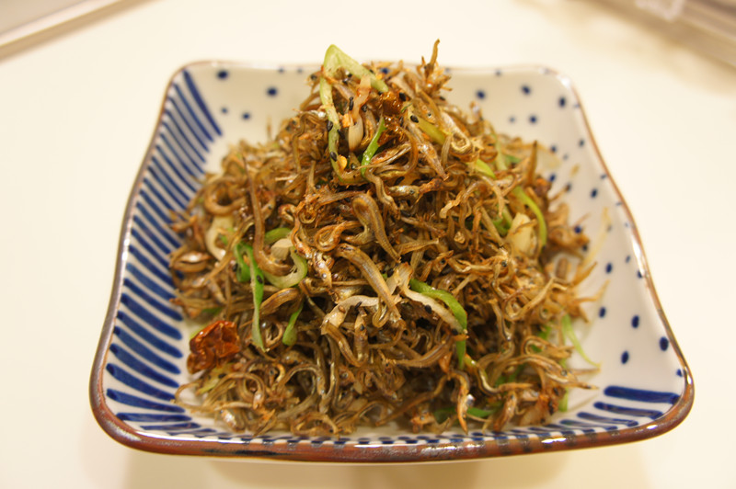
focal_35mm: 30
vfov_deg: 43.5
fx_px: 613
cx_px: 368
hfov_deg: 62.0
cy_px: 244
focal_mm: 20
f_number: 4
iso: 200
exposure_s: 1/4
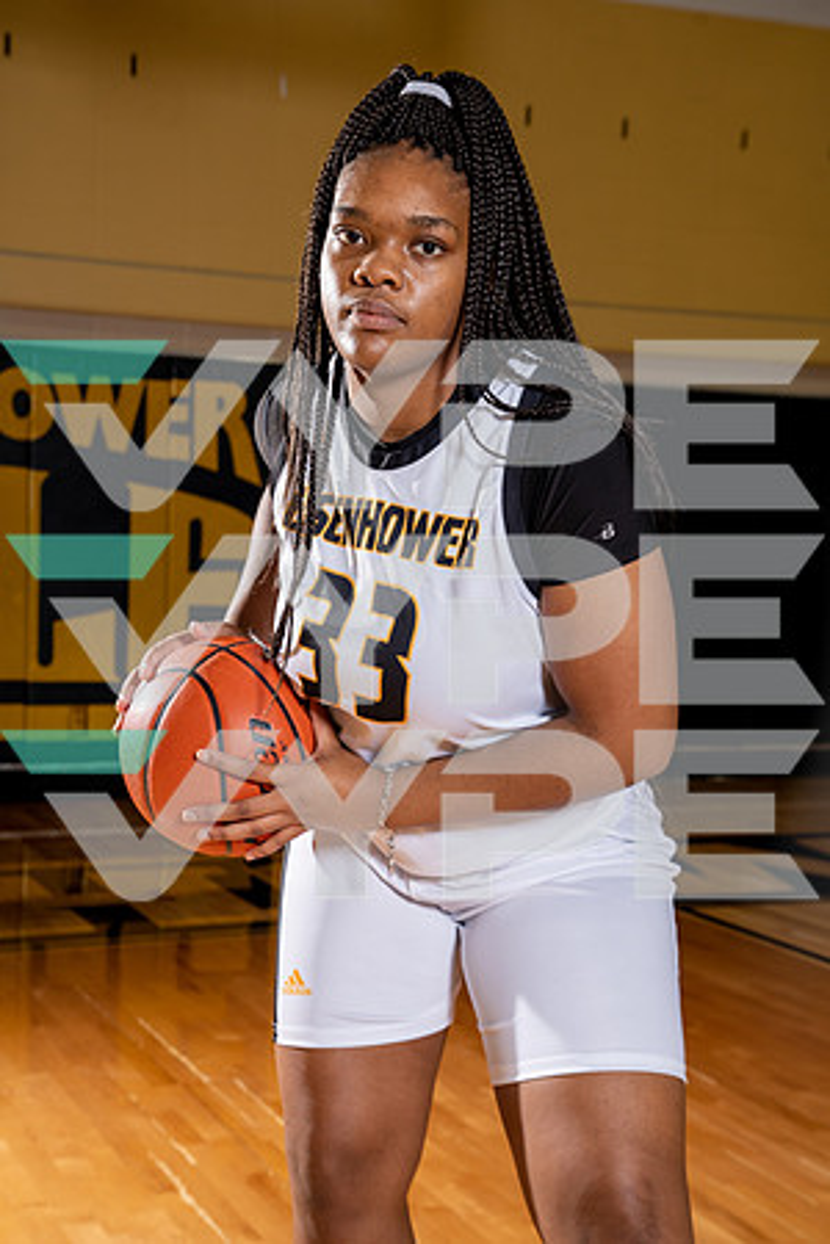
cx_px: 415
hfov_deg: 24.6
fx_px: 1902
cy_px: 622
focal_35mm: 55
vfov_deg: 36.2
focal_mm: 55
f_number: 6.3
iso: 320
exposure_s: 1/250
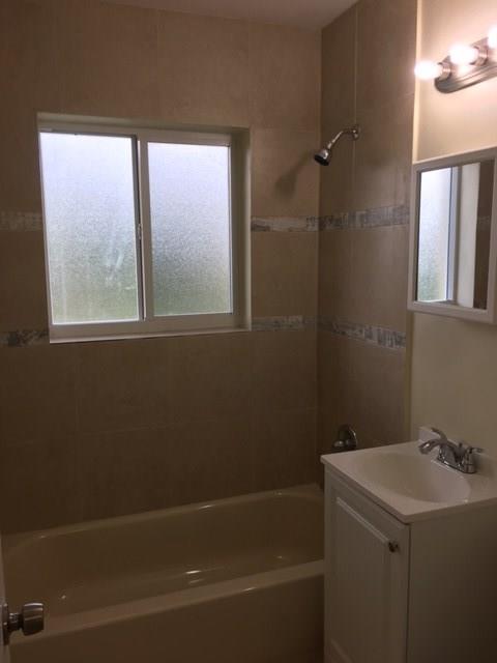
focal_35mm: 29
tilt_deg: -7.7
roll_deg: -1.1
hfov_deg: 48.2
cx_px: 248
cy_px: 332
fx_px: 555
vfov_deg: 61.7
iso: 32
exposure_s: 1/120
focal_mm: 4.15
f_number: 2.2
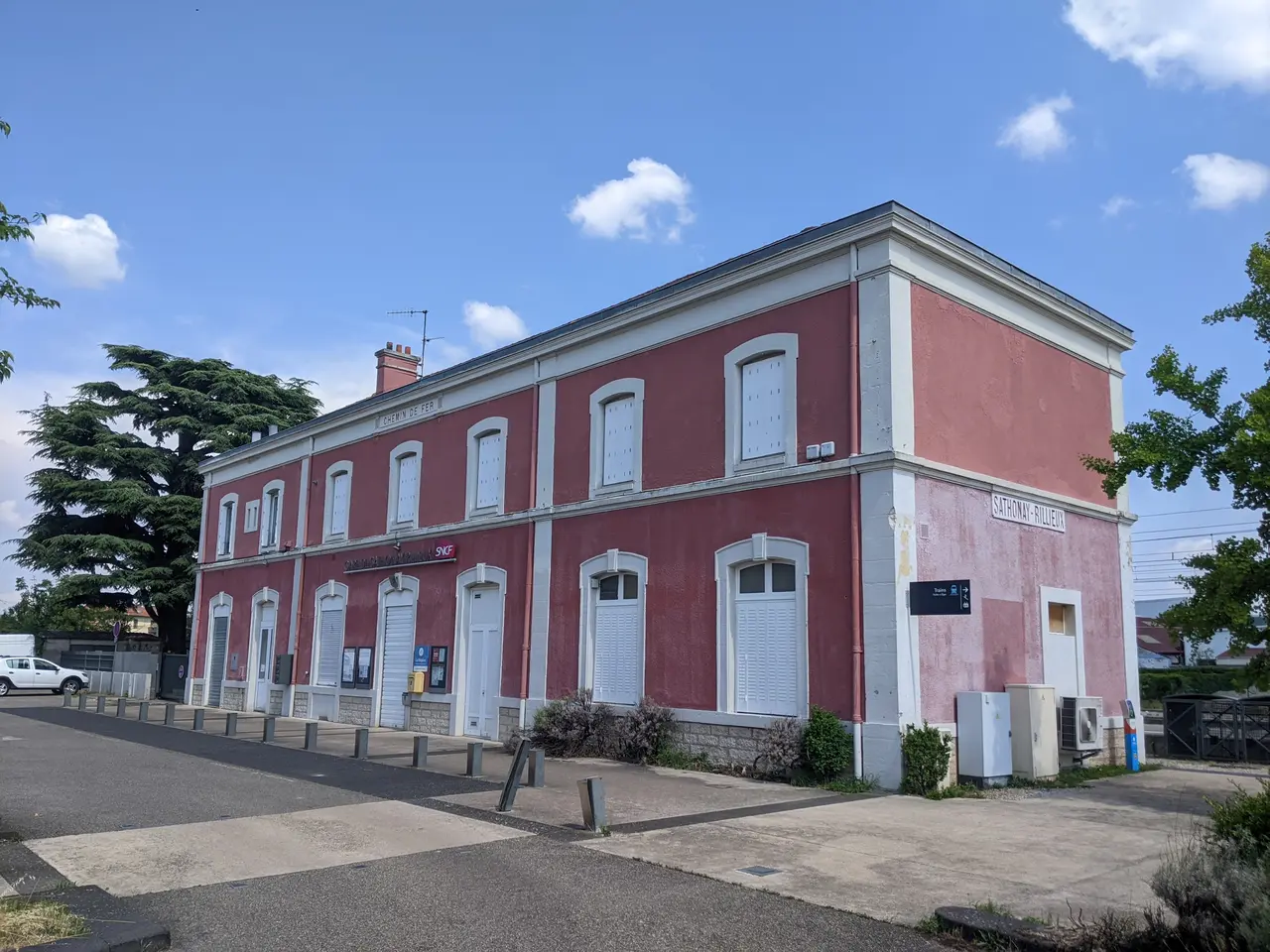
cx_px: 635
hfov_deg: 65.3
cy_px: 476
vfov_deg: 51.4
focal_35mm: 27
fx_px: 991
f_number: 1.8
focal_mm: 4.44
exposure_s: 1/2933
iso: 59
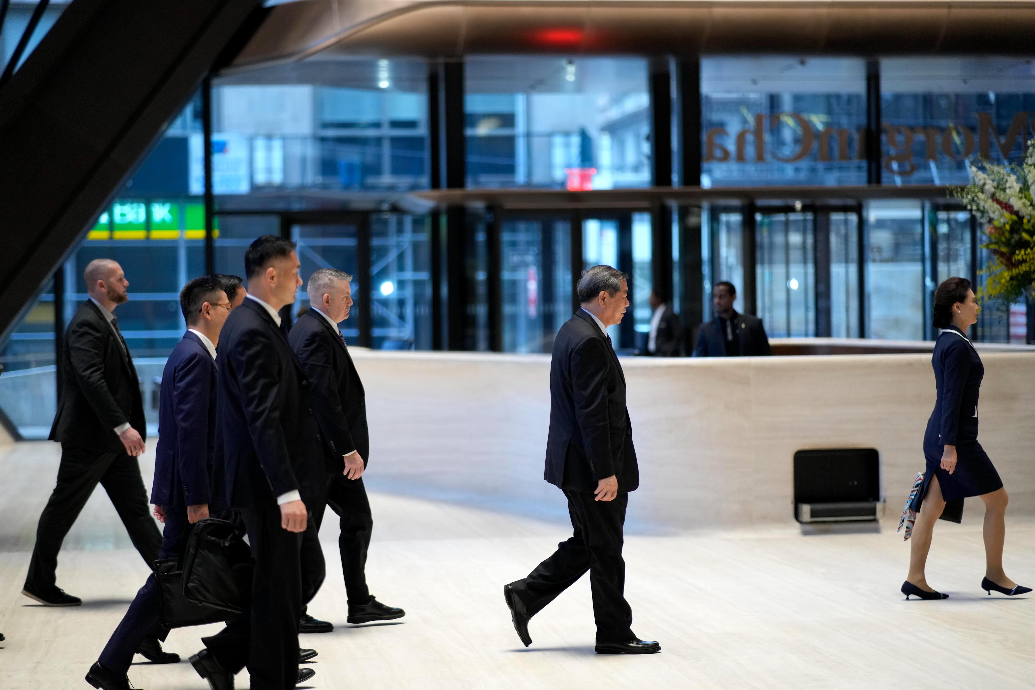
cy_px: 345
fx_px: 2444
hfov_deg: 23.9
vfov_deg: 16.1
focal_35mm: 85
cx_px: 518
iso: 1600
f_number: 1.4
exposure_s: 1/640
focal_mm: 85
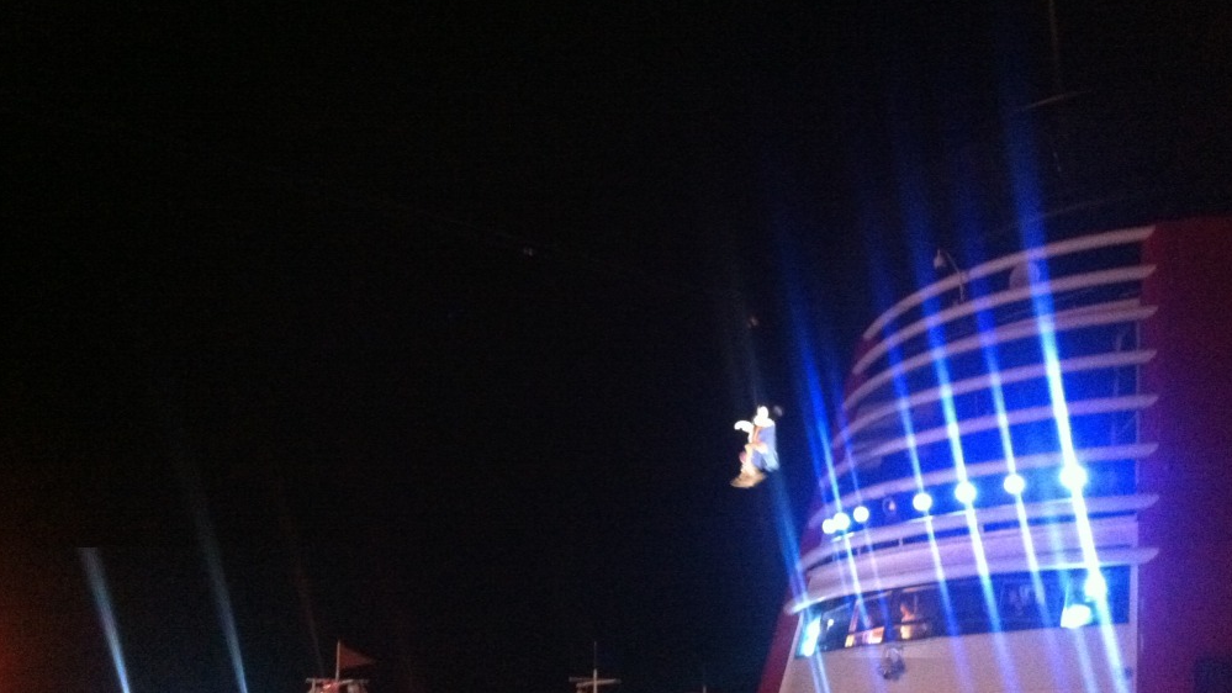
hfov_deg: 51.6
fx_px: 1274
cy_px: 416
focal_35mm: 39
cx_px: 624
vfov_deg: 30.4
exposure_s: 1/15
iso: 1000
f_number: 2.8
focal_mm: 3.85
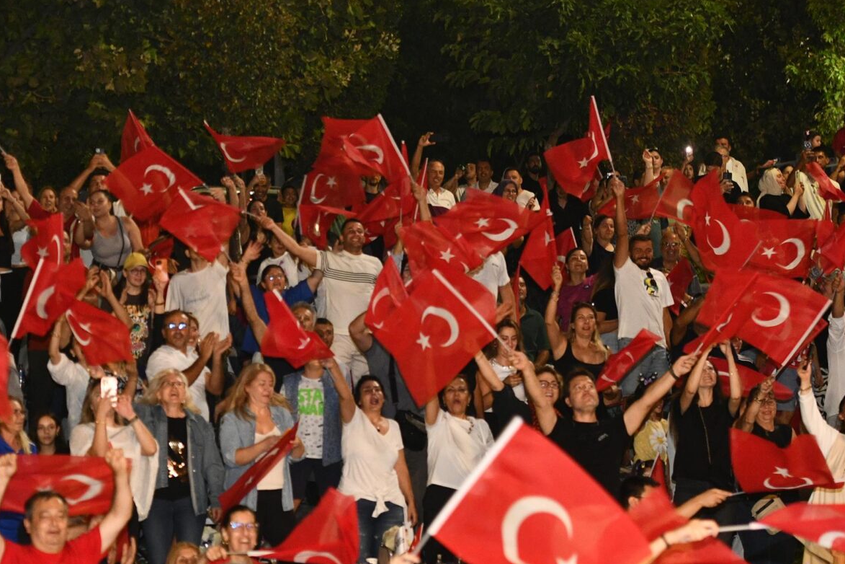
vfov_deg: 7.7
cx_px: 224
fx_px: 4201
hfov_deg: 11.5
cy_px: 300
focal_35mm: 179
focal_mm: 82
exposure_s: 1/160
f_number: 2.8
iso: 1600
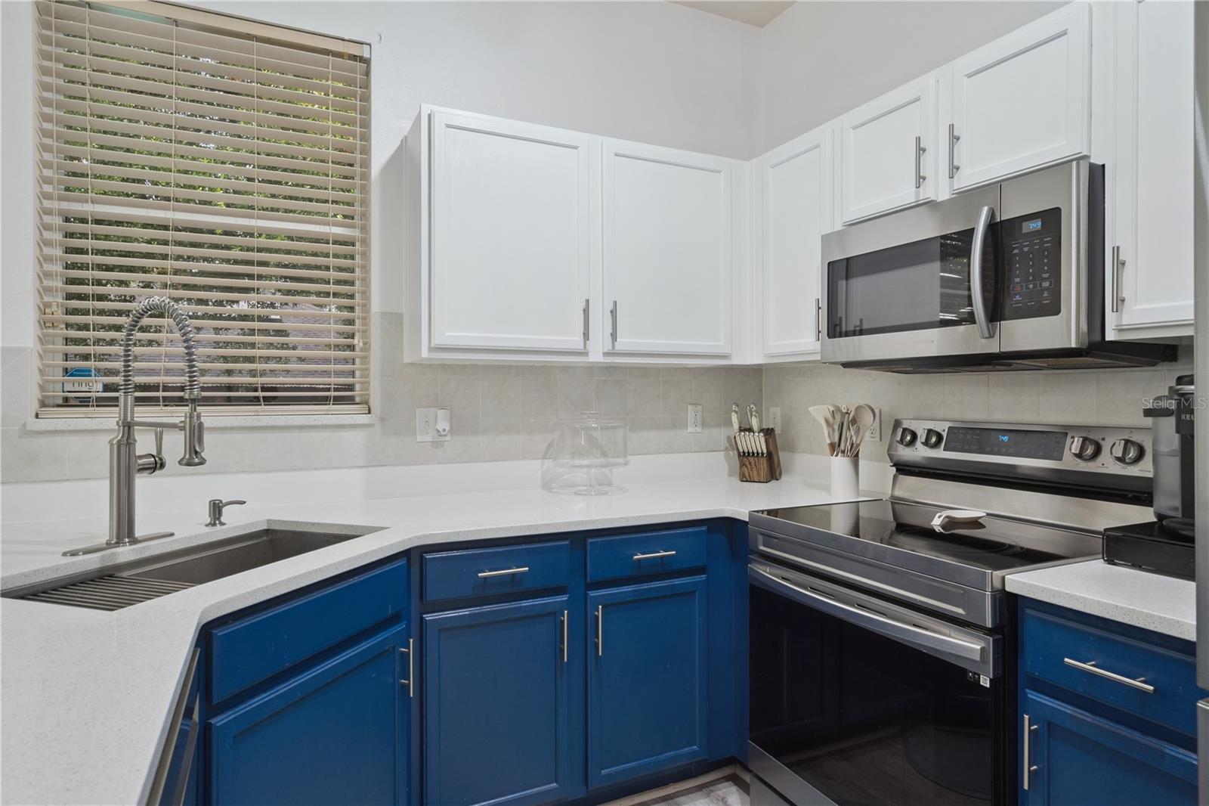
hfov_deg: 84.0
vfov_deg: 61.9
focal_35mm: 20
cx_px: 604
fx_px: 671
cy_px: 403
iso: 400
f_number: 9
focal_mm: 20
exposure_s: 1/125
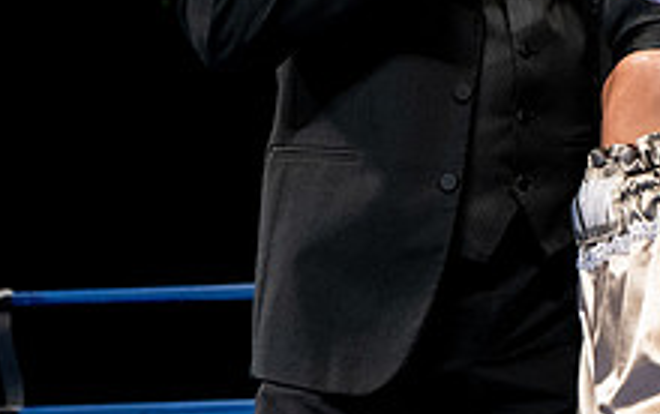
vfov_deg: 9.6
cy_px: -113
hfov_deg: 15.0
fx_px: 2413
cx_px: 824
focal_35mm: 134
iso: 3200
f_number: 4
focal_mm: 46
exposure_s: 1/800
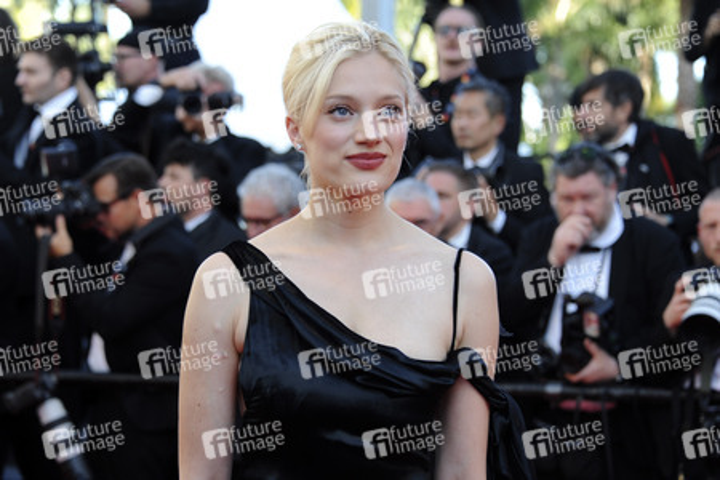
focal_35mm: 98
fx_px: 1960
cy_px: 240
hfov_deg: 20.8
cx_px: 360
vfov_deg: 14.0
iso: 640
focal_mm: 98
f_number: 5.3
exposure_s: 1/250
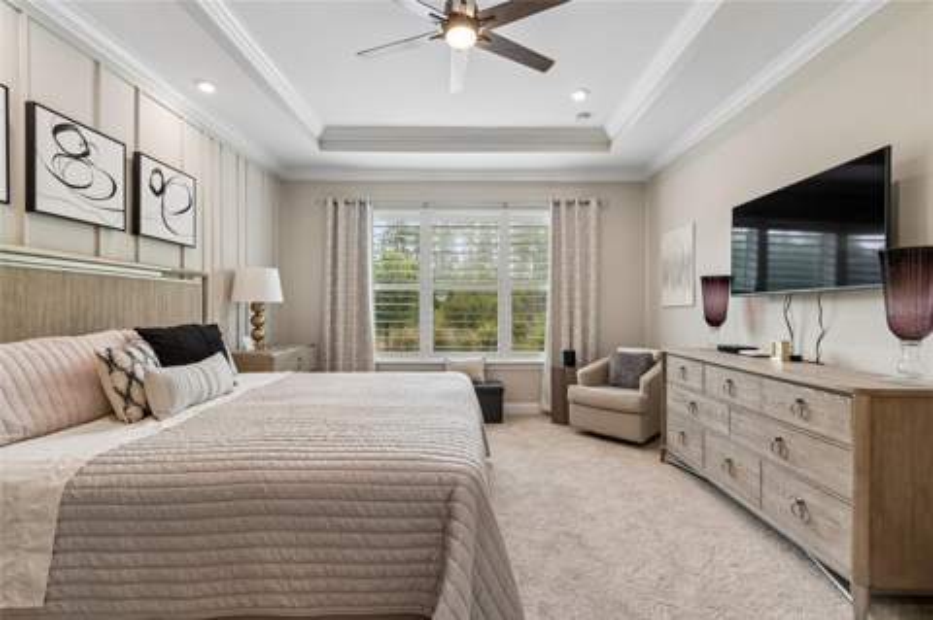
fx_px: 388
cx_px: 466
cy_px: 310
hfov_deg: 100.4
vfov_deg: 77.2
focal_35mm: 15
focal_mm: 10
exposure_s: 1/8
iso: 100
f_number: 7.1
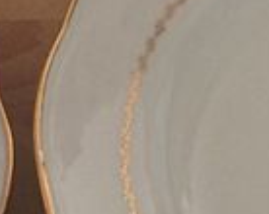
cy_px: -70
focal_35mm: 205
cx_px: 72
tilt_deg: -52.8
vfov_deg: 7.4
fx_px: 1630
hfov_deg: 9.4
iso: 80
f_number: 2.2
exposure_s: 1/33
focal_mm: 4.15
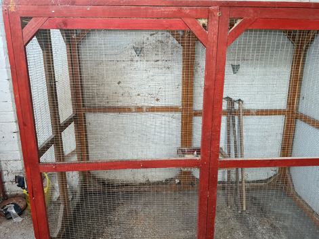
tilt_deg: -17.5
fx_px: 267
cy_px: 120
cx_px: 160
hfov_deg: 61.7
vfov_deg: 48.2
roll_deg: +0.4
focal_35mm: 29
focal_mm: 3
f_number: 1.8
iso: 50
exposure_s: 1/120
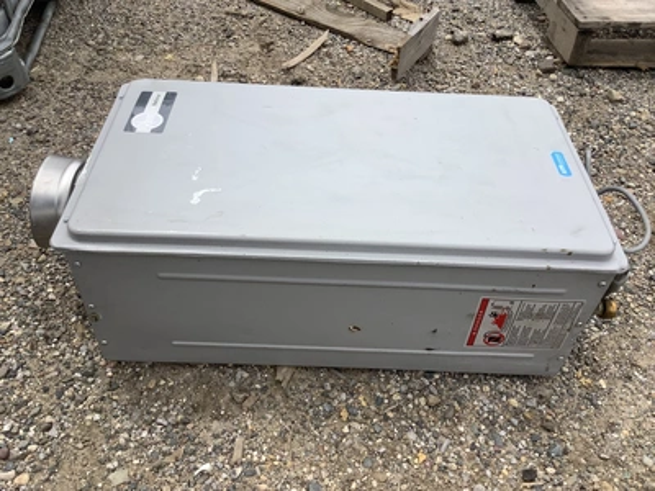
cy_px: 246
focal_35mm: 31
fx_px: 587
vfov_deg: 45.4
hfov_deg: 58.4
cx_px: 328
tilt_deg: -46.7
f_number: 2.4
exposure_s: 1/1508
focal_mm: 3.3
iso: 25
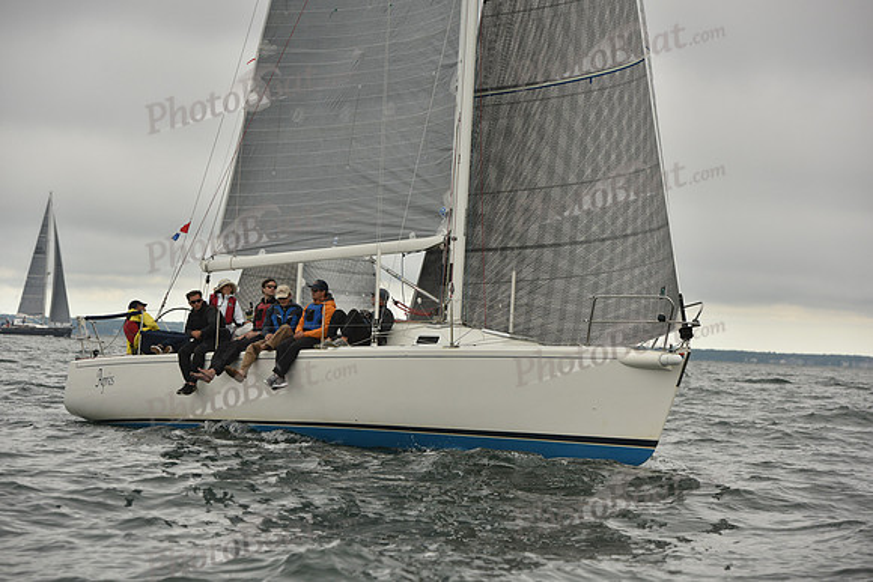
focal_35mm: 145
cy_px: 291
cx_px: 436
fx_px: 3517
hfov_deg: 14.2
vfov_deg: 9.5
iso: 320
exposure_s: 1/800
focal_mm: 145
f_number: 7.1
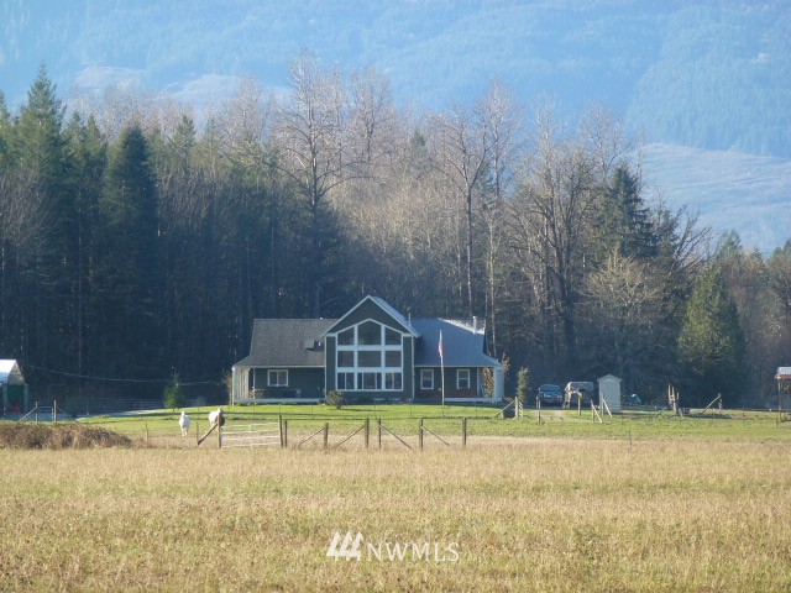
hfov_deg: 7.4
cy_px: 296
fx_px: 6078
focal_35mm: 266
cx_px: 396
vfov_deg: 5.6
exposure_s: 1/125
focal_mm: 47.7
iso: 100
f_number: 5.6
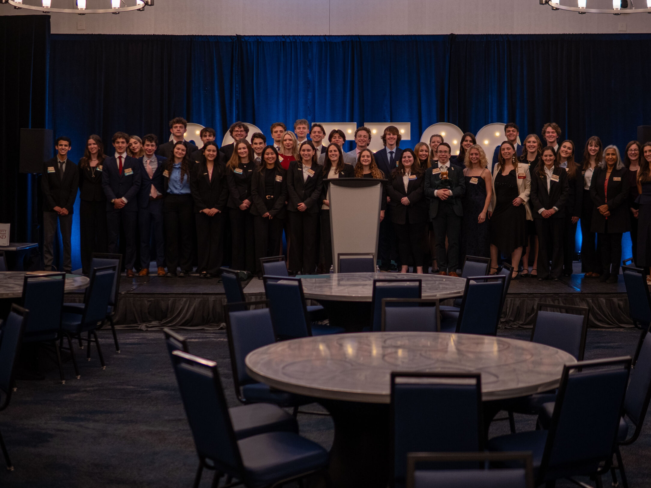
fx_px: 959
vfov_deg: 28.6
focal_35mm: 51
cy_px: 237
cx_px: 353
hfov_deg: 37.5
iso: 640
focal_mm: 30
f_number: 1.4
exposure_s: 1/125
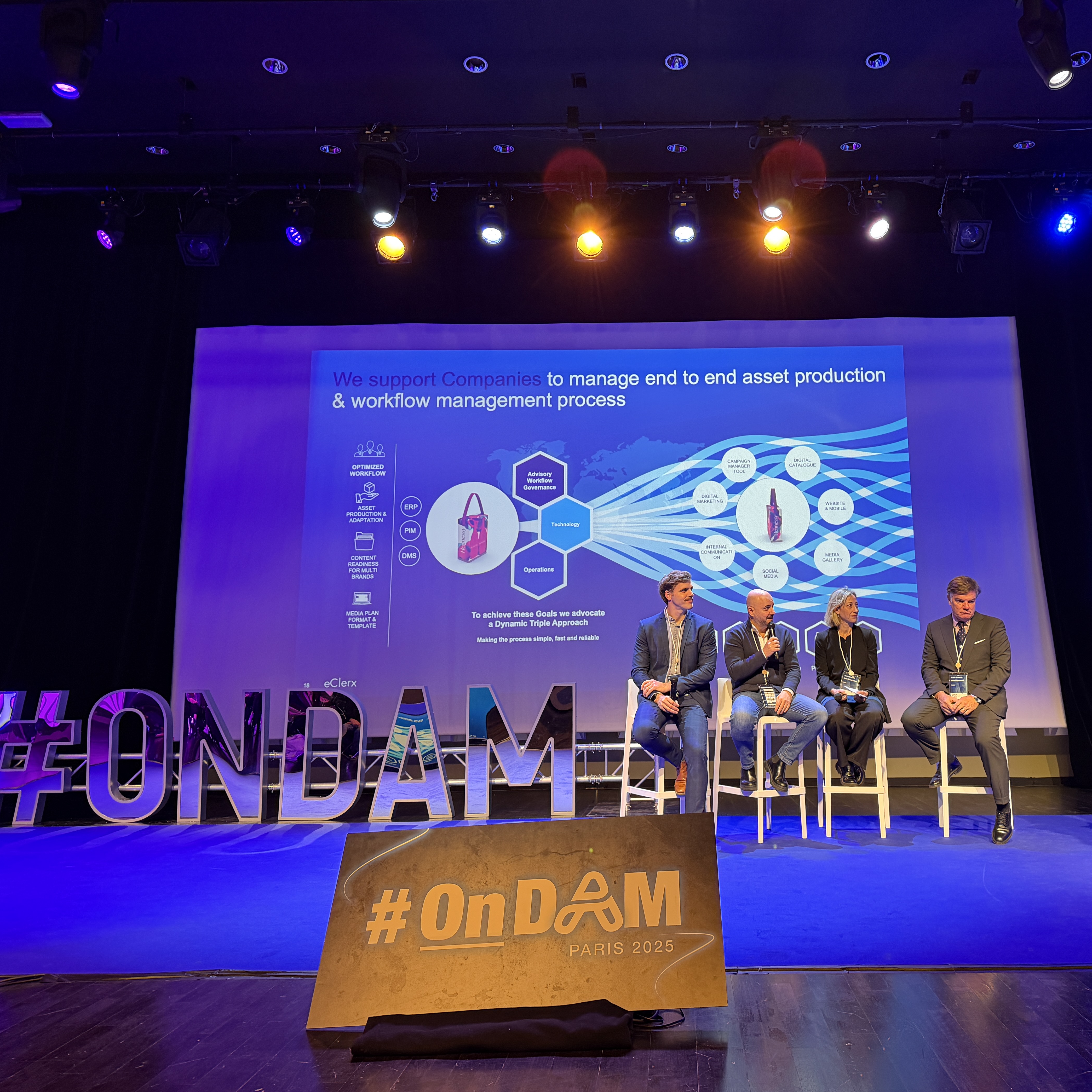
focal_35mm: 29
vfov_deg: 55.6
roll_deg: +1.0
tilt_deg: +7.3
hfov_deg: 55.0
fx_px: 1035
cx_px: 679
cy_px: 547
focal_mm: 6.76
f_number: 1.78
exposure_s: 1/50
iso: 320
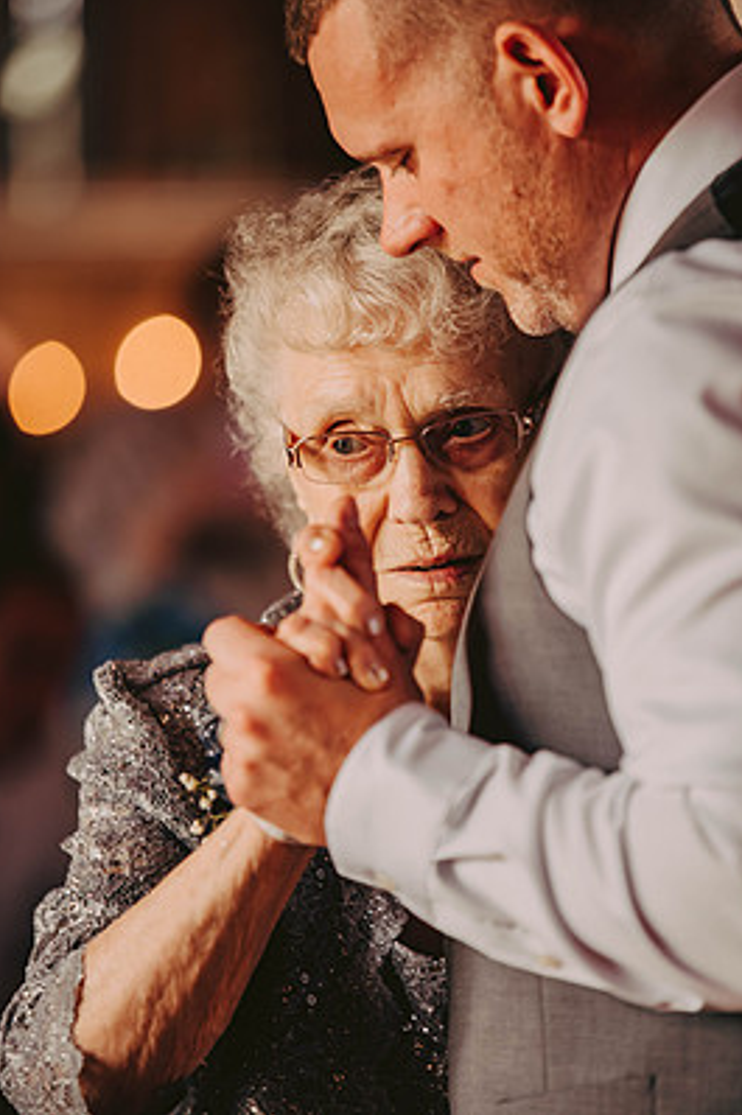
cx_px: 389
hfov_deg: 6.1
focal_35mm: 226
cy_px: 487
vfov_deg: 9.1
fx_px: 6993
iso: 1000
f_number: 2.8
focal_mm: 200
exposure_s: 1/200
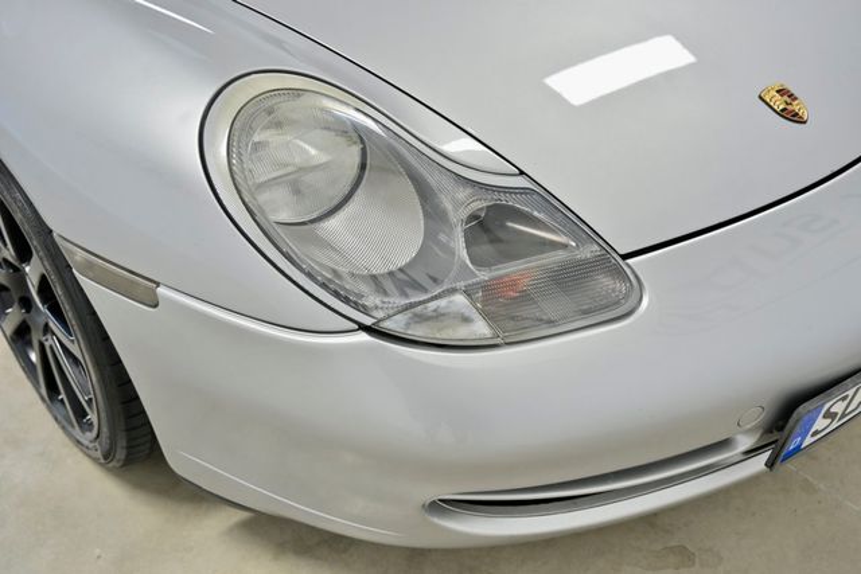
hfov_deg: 46.4
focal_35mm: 42
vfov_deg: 31.9
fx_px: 1005
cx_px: 430
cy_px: 287
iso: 1250
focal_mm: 42
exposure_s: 1/400
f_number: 5
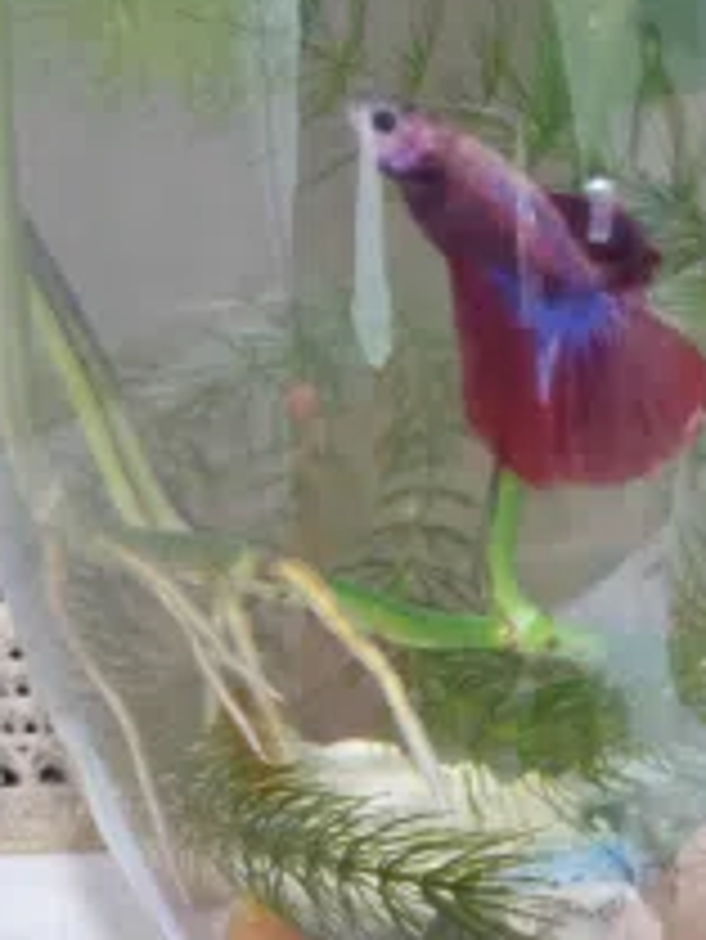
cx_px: 580
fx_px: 1250
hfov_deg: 30.7
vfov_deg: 41.2
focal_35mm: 46
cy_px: 472
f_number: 1.89
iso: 245
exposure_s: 1/20
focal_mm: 5.89
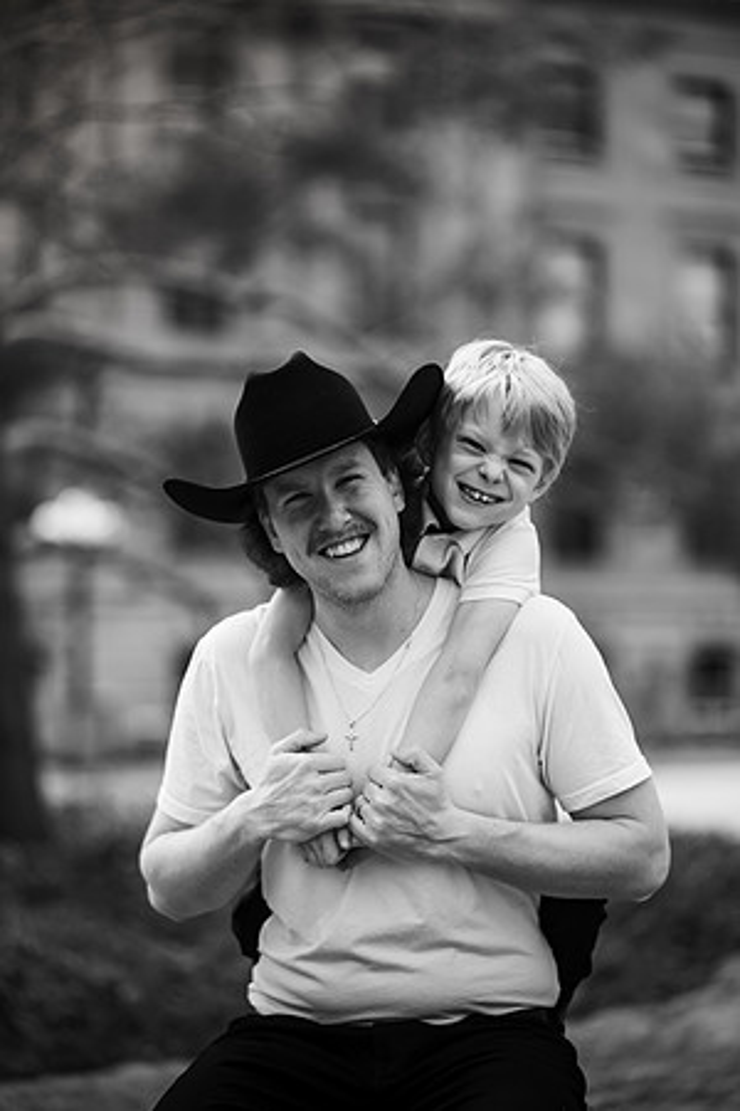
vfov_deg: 22.4
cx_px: 370
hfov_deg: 15.0
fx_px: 2806
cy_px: 556
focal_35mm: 91
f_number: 2
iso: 100
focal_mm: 91
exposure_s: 1/2500
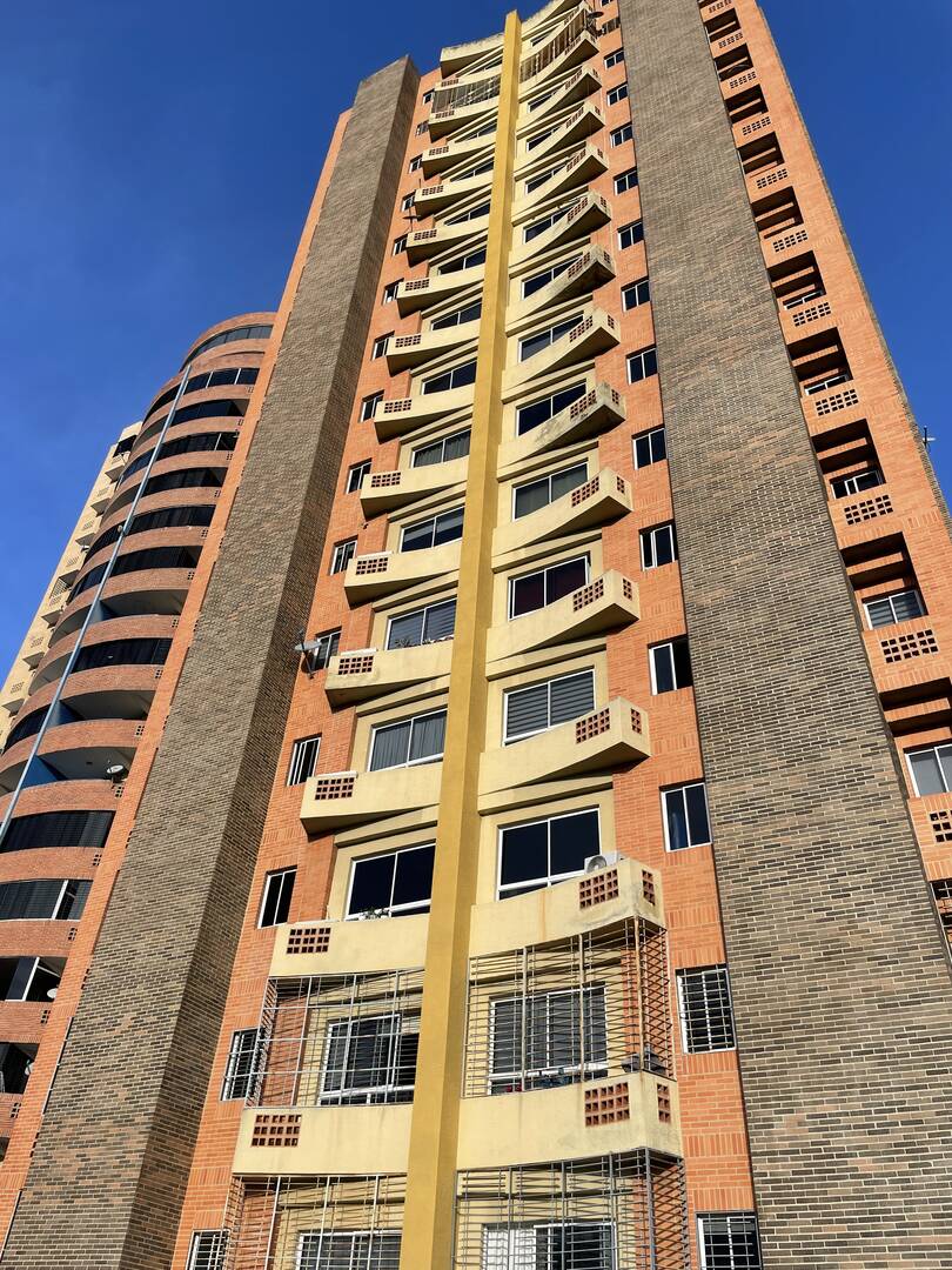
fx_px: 953
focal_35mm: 26
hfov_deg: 53.1
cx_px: 476
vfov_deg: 67.3
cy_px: 635
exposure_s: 1/2451
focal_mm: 4.2
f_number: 1.6
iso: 32
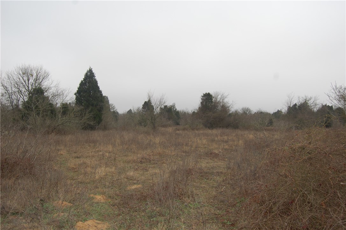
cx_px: 173
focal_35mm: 30
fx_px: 288
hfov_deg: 62.0
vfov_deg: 43.5
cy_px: 115
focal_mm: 20
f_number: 5.6
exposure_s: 1/500
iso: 200
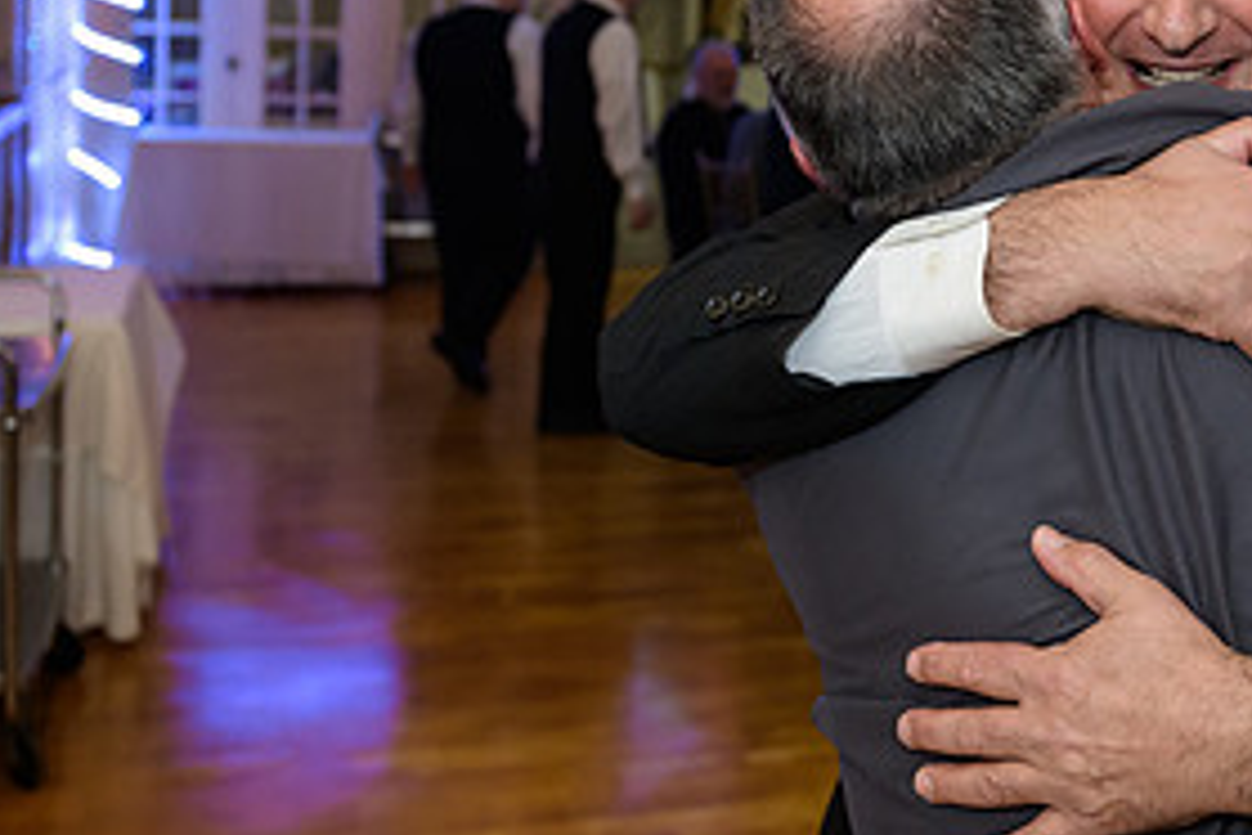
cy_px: 115
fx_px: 2052
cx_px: 1171
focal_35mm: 59
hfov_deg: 32.0
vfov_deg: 22.5
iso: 1000
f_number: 3.2
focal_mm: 24
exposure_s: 1/125
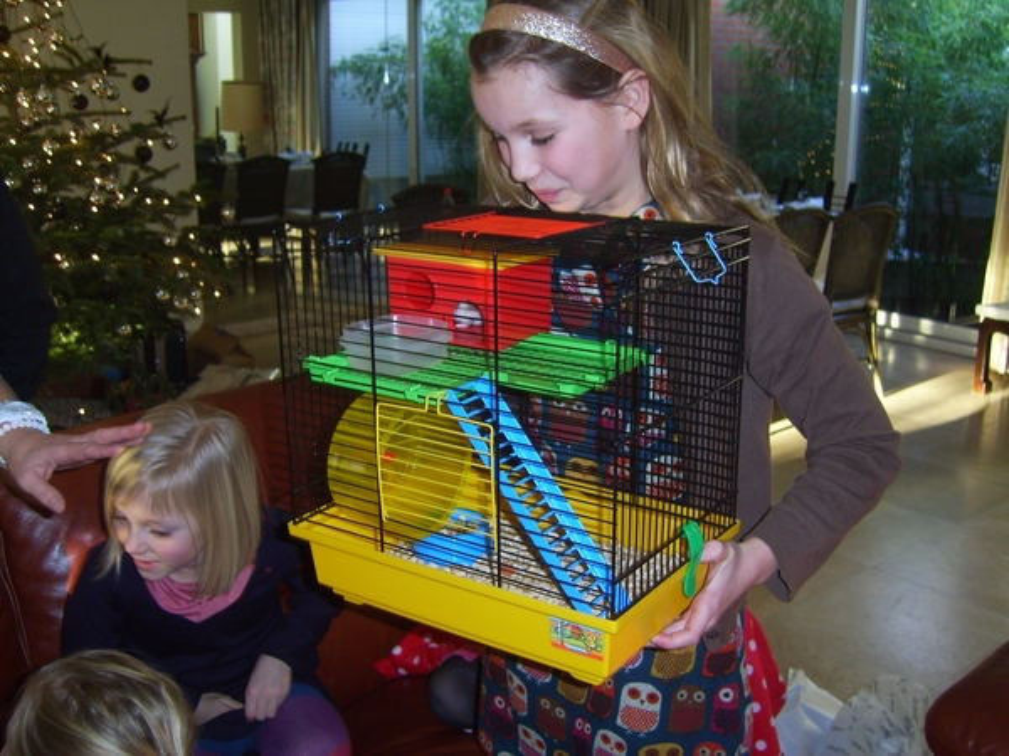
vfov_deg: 37.7
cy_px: 378
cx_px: 504
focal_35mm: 38
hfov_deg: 49.0
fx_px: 1108
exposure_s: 1/30
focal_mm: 7.8
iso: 100
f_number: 2.8
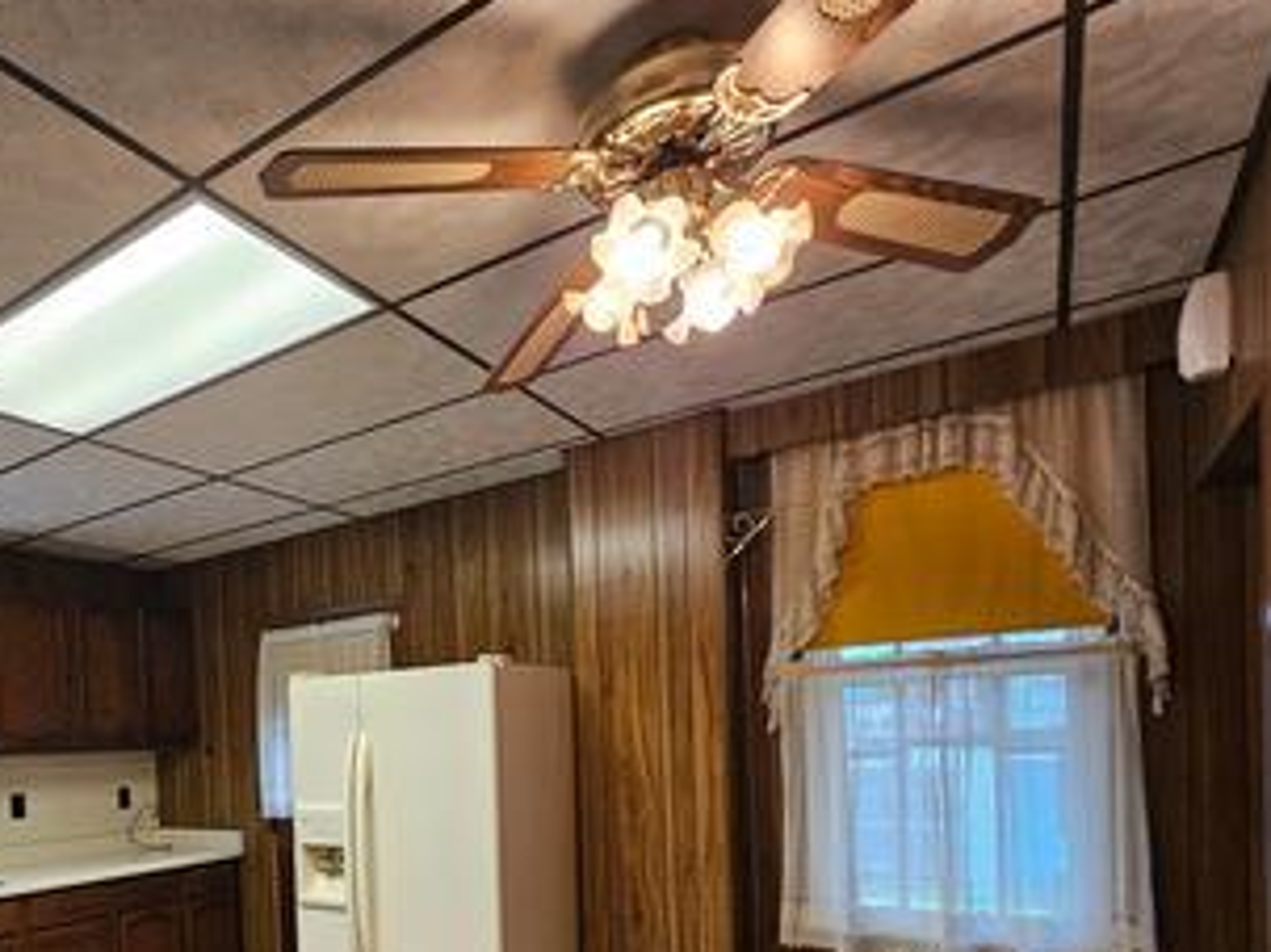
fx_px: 807
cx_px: 306
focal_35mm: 22
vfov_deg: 56.2
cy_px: 776
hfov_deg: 70.8
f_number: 2.2
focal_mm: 2.2
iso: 200
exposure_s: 1/60
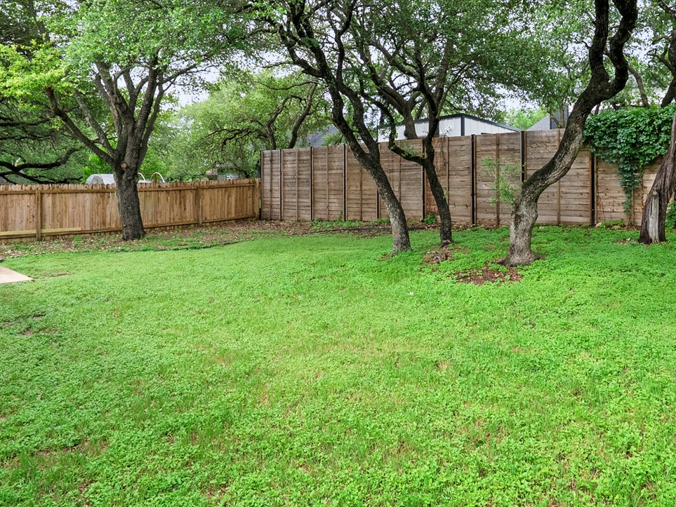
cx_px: 416
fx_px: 508
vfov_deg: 52.4
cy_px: 182
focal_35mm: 26
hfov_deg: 66.4
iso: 160
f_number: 11
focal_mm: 12
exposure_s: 1/13
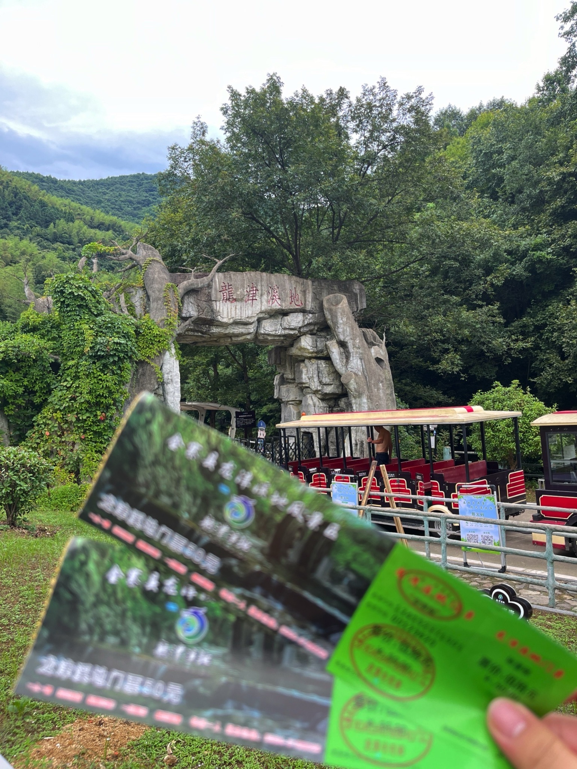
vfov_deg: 67.3
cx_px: 288
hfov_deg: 53.1
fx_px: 578
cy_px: 384
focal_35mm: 26
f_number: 1.6
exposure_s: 1/320
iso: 50
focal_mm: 5.1
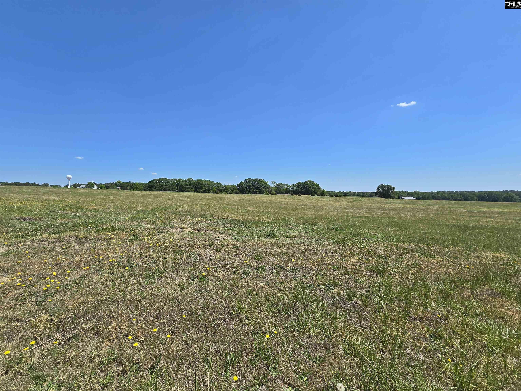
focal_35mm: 13
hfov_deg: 106.2
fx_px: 196
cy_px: 196
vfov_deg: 89.9
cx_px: 260
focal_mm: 2.2
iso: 50
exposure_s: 1/2828
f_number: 2.2
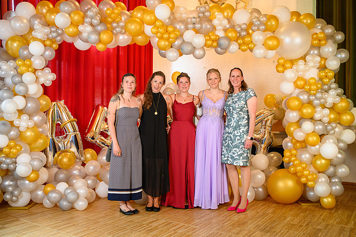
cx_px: 178
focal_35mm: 35
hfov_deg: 54.5
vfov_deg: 37.8
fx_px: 346
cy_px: 118
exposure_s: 1/100
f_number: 3.5
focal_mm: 35
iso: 1250
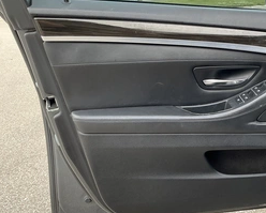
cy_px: 115
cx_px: 209
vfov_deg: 34.2
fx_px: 347
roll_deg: +3.9
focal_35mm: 44
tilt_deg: -18.0
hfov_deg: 40.4
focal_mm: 3
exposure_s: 1/176
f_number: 1.8
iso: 25
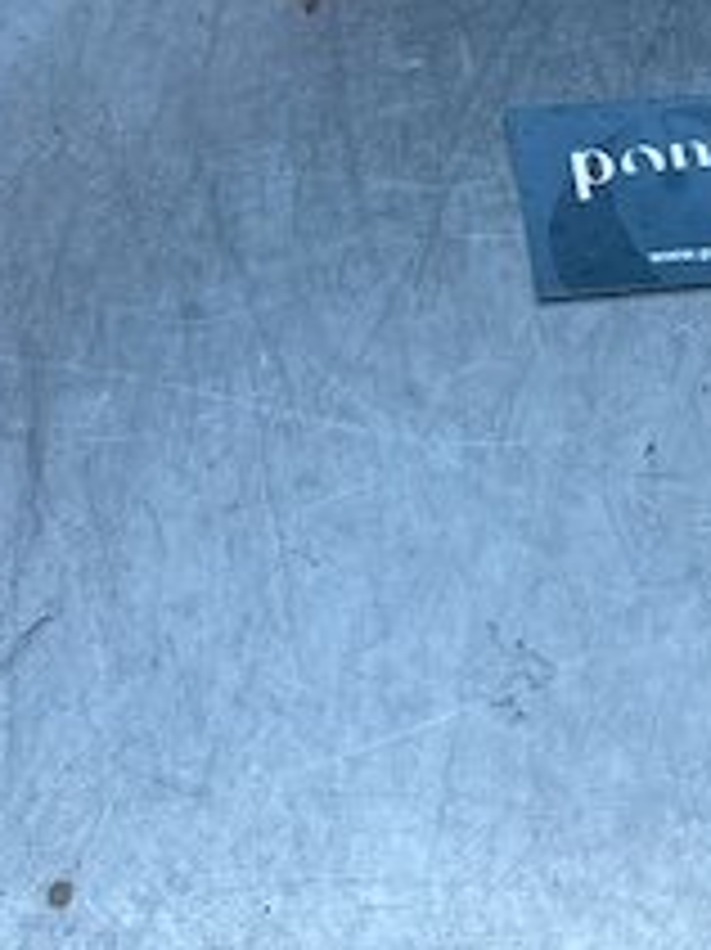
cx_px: 558
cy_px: -293
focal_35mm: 79
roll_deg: -6.6
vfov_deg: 22.1
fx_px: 2166
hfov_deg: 18.5
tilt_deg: -39.4
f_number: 1.8
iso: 32
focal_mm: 4.25
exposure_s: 1/942
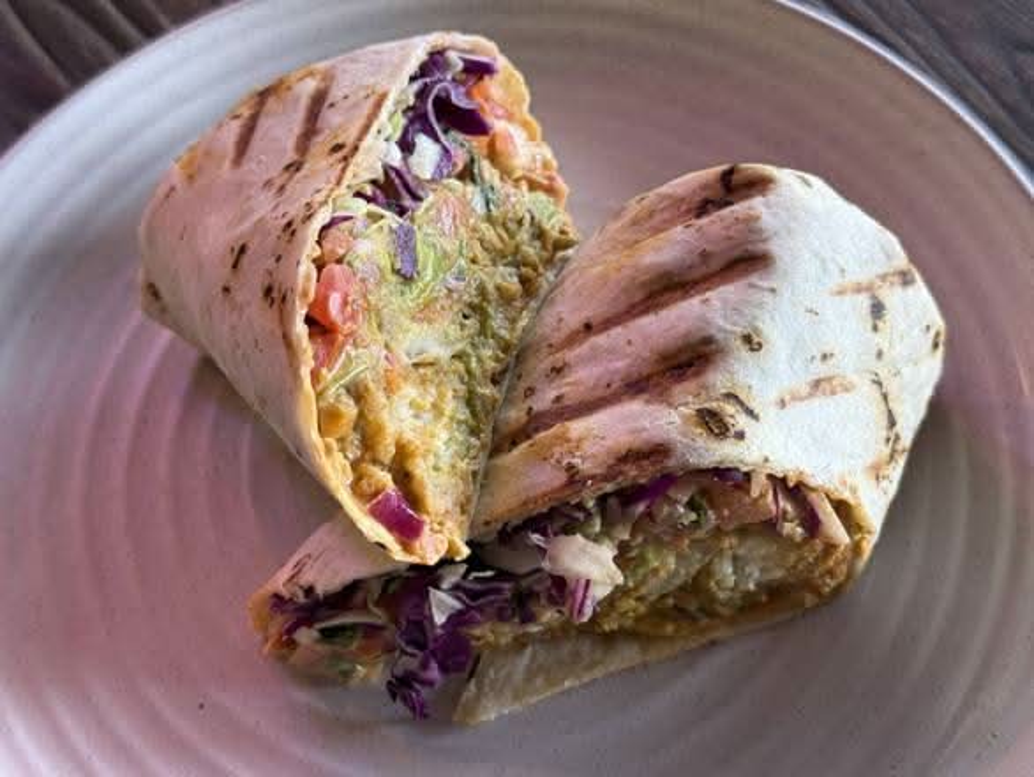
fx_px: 1434
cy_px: 388
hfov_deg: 39.6
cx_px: 517
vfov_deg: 30.3
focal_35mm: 48
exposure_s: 1/50
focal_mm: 6.76
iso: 80
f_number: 1.78
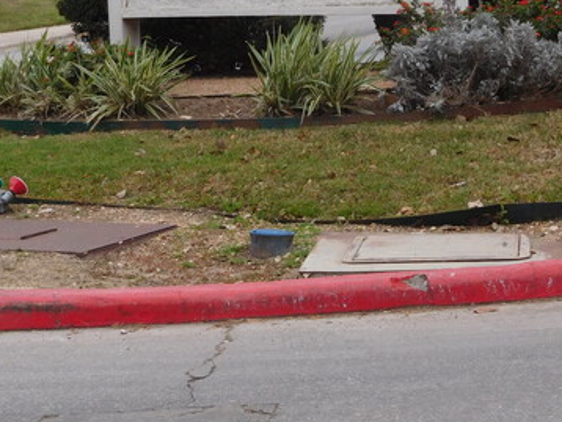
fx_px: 2031
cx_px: 330
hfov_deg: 15.7
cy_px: 107
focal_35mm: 125
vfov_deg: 11.8
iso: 125
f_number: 4.5
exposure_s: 1/60
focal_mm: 12.5
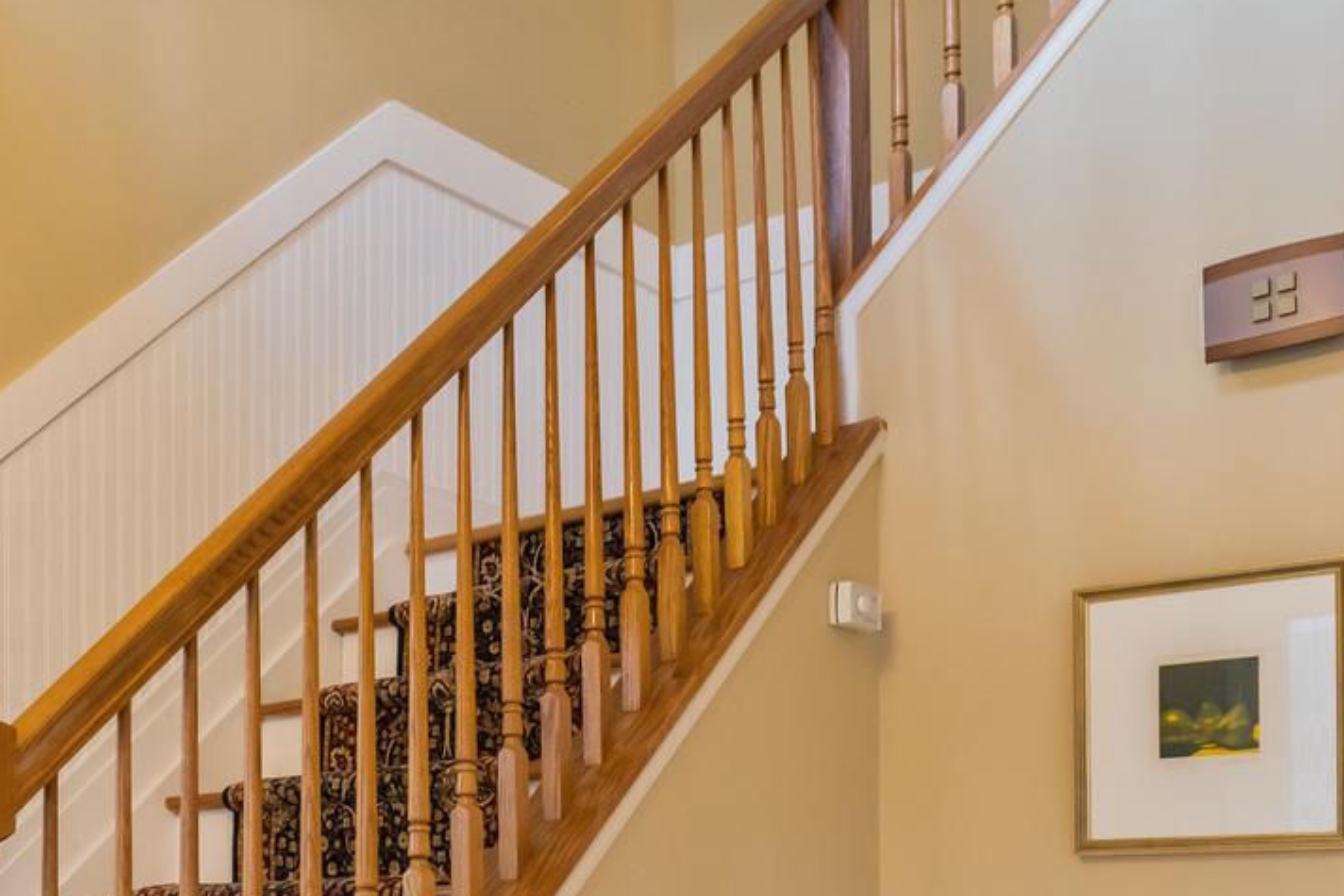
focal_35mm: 46
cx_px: 328
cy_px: 884
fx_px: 1718
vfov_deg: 27.7
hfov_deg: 41.4
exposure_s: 1/50
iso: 800
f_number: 5
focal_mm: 16
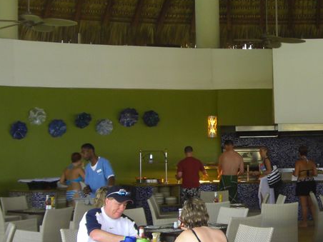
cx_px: 261
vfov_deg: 17.2
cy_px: 129
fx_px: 802
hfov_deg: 22.4
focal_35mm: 86
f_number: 2.7
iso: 100
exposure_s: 1/80
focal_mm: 6.2
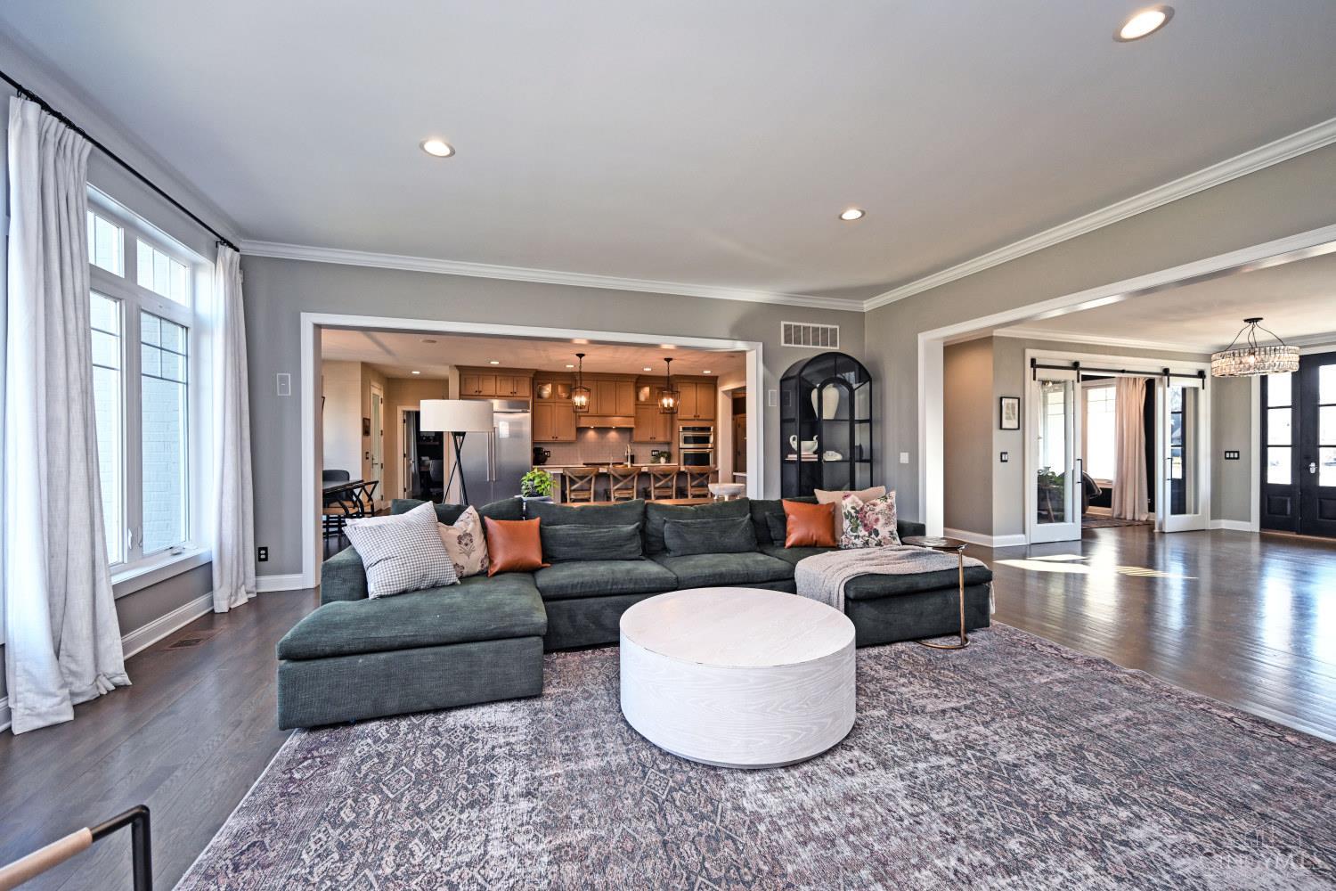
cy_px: 446
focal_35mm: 14
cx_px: 668
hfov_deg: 104.3
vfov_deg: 81.2
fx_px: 520
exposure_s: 1/60
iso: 280
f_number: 4
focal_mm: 14
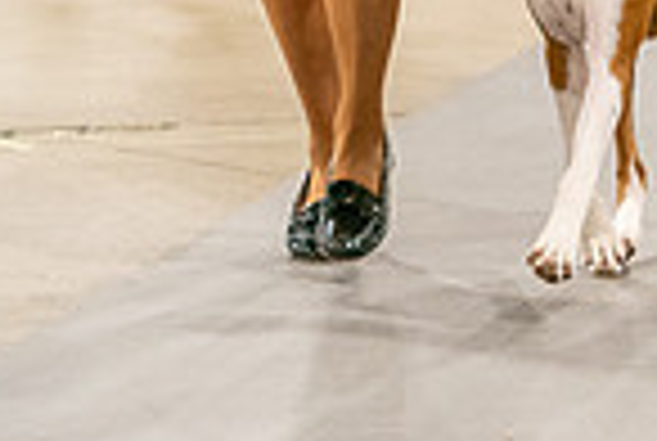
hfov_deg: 6.3
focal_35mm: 325
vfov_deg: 4.2
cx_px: 594
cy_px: -403
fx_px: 5943
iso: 6400
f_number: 3.2
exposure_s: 1/250
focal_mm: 82
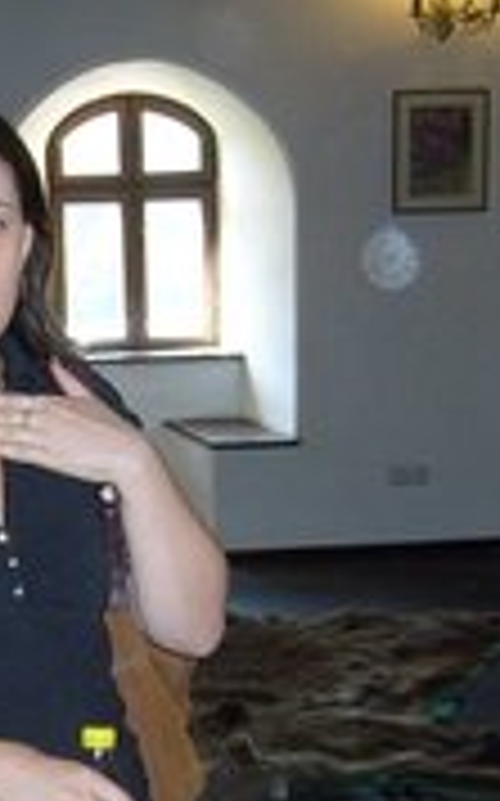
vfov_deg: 28.0
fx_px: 1594
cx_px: -32
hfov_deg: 17.3
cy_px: 538
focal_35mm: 73
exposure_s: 1/45
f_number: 2.8
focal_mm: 5.8
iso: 100
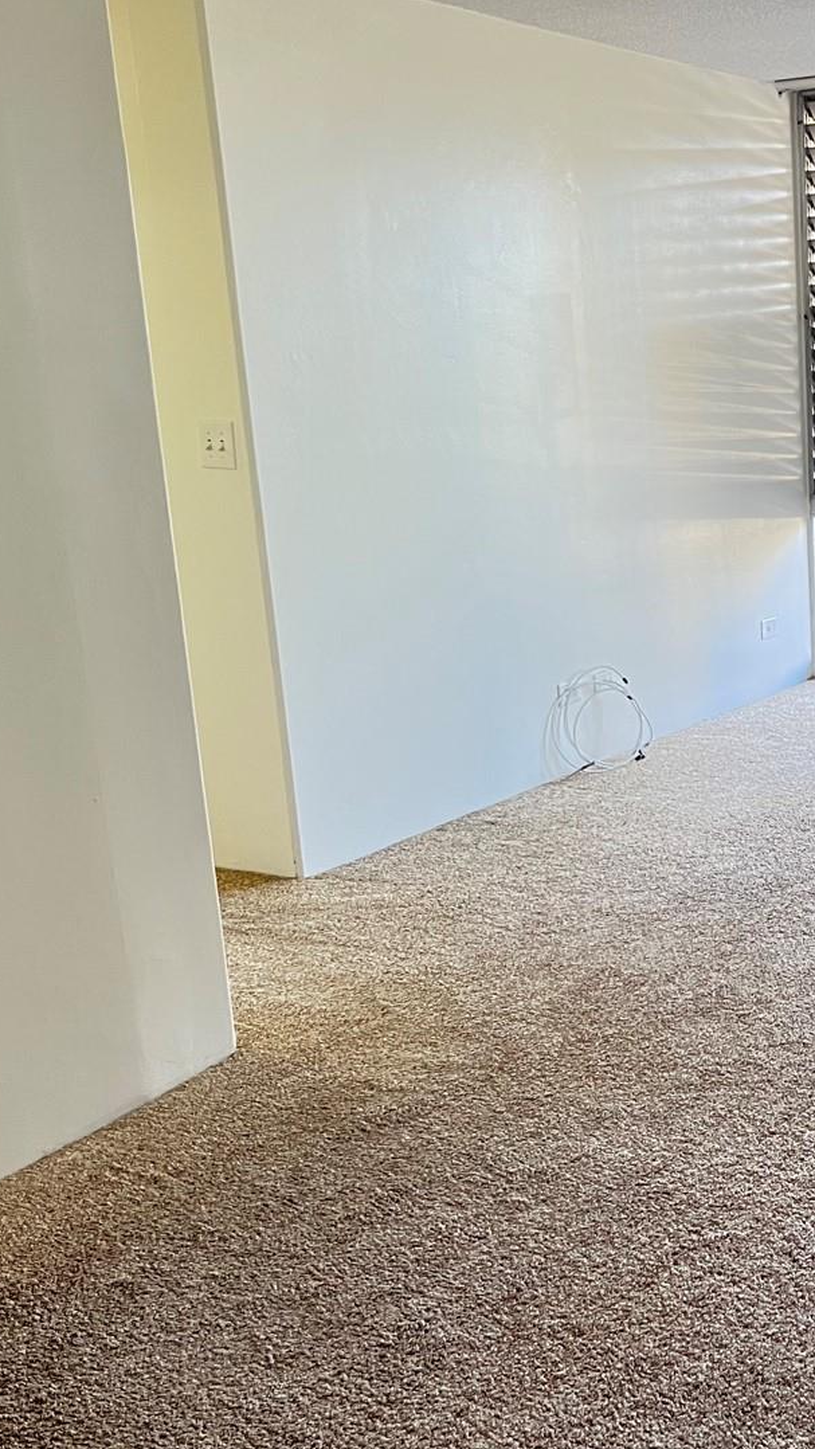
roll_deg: +2.1
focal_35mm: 42
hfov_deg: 26.9
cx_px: 796
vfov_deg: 48.4
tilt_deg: -13.6
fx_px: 1613
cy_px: 739
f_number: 1.5
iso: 320
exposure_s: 1/60
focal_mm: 5.7
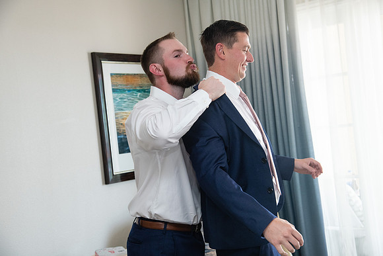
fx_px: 617
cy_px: 128
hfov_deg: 34.5
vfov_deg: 23.4
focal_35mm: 58
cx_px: 192
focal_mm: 58
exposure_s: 1/160
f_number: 6.3
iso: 1250
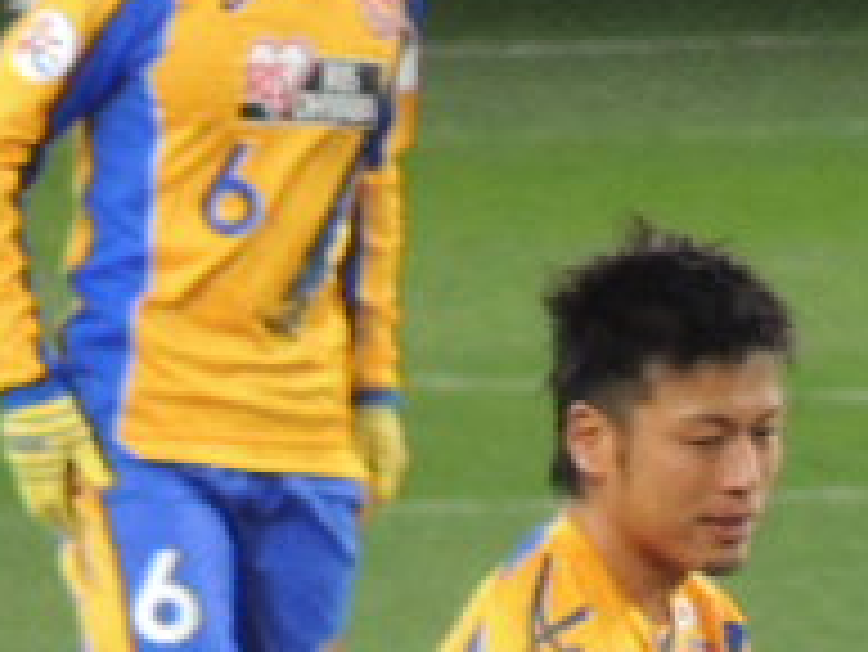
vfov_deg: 0.6
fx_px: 66415
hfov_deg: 0.7
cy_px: 1048
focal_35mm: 2647
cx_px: 895
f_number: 5.2
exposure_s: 1/60
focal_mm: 142.6
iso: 800
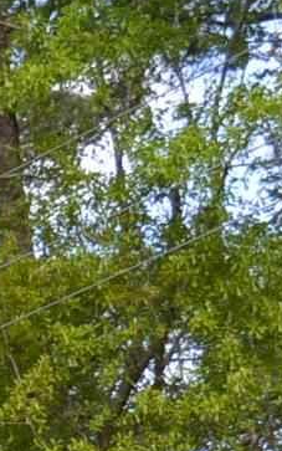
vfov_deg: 6.7
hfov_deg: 4.1
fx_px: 3737
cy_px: 872
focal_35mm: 304
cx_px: -785
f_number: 5
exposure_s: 1/200
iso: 100
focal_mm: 24
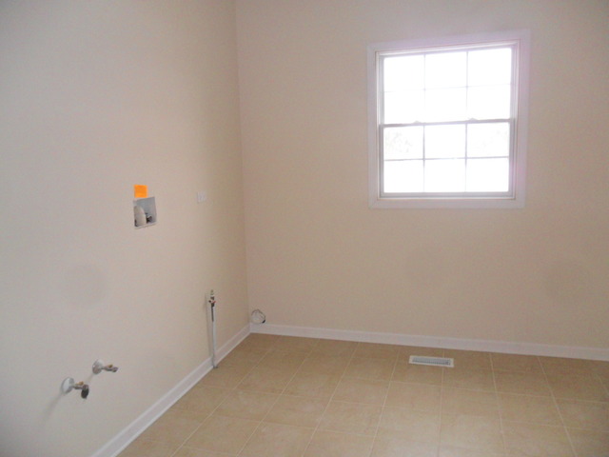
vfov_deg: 51.4
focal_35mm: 27
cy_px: 228
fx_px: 475
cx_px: 304
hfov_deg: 65.3
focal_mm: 4.9
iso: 200
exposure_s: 1/15
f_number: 3.5
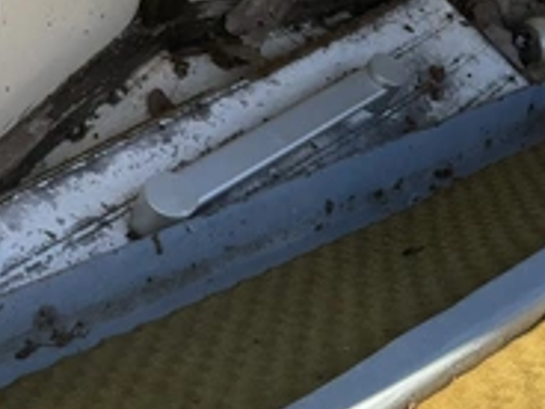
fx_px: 992
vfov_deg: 23.2
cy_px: 246
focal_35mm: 63
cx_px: 444
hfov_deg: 29.9
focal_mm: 3
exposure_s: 1/514
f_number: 1.8
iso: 25
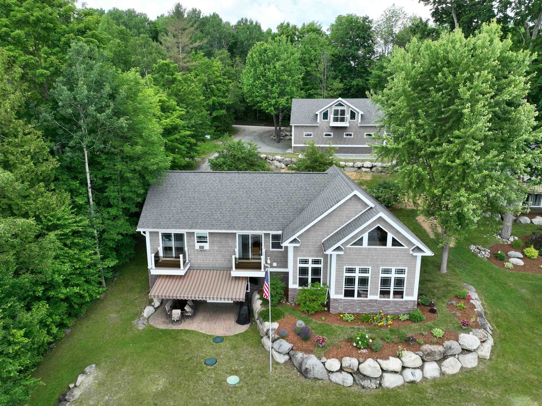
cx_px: 271
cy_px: 203
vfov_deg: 56.8
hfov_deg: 71.6
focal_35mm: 24
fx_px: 376
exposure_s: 1/1250
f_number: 2.8
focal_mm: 12.29
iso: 300
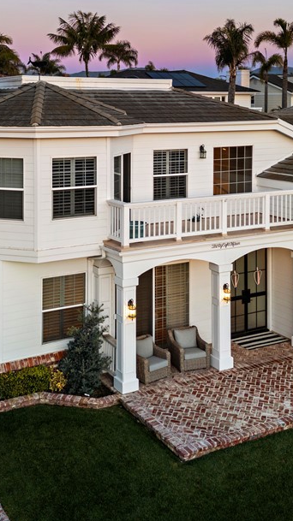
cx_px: 131
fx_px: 608
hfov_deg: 27.1
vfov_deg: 46.2
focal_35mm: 44
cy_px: 216
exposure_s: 1/50
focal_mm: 6.72
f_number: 1.7
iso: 100
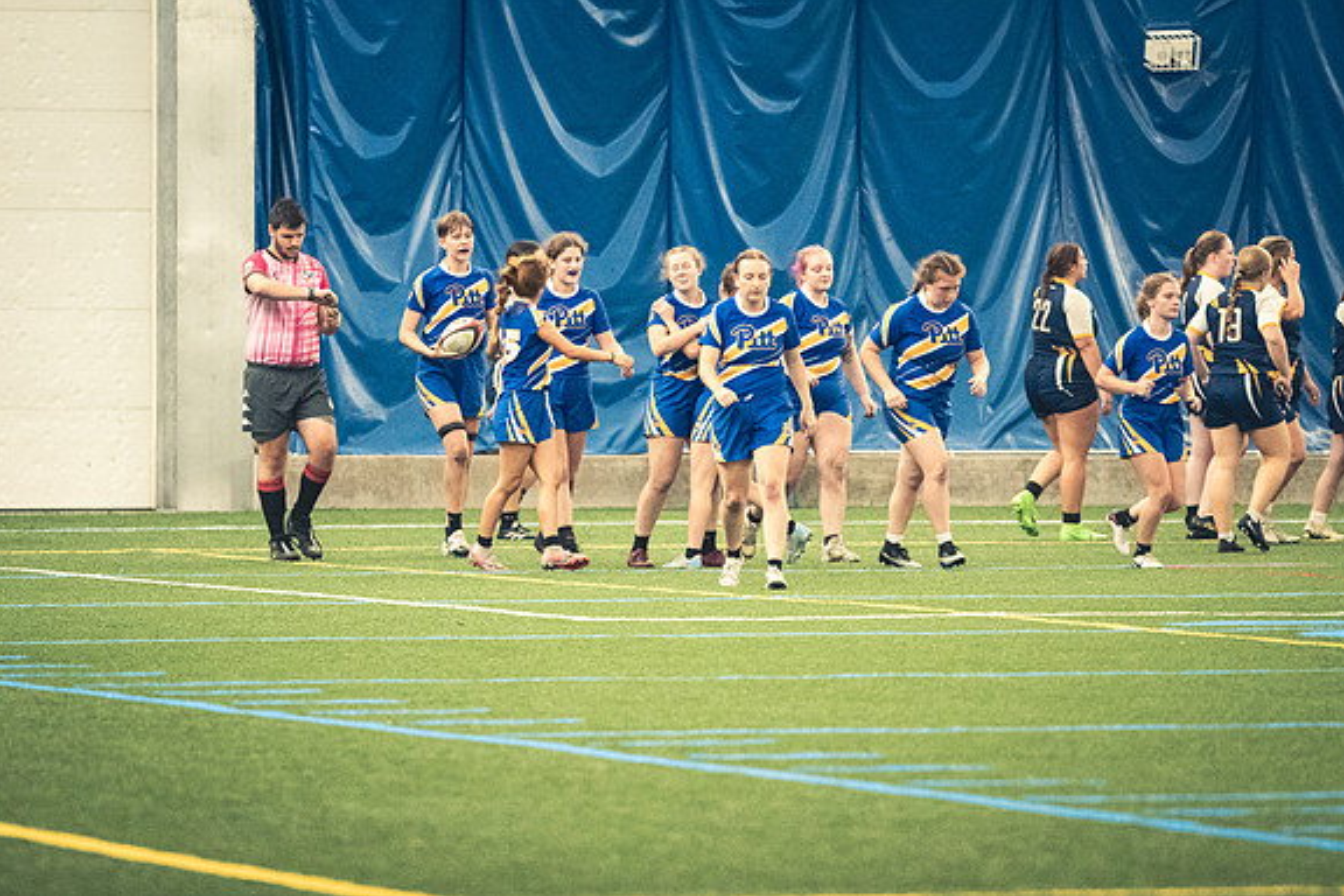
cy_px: 448
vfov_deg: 4.6
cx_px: 674
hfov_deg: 6.8
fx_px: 11274
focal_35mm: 302
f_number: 2.8
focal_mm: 200
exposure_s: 1/500
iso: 12800
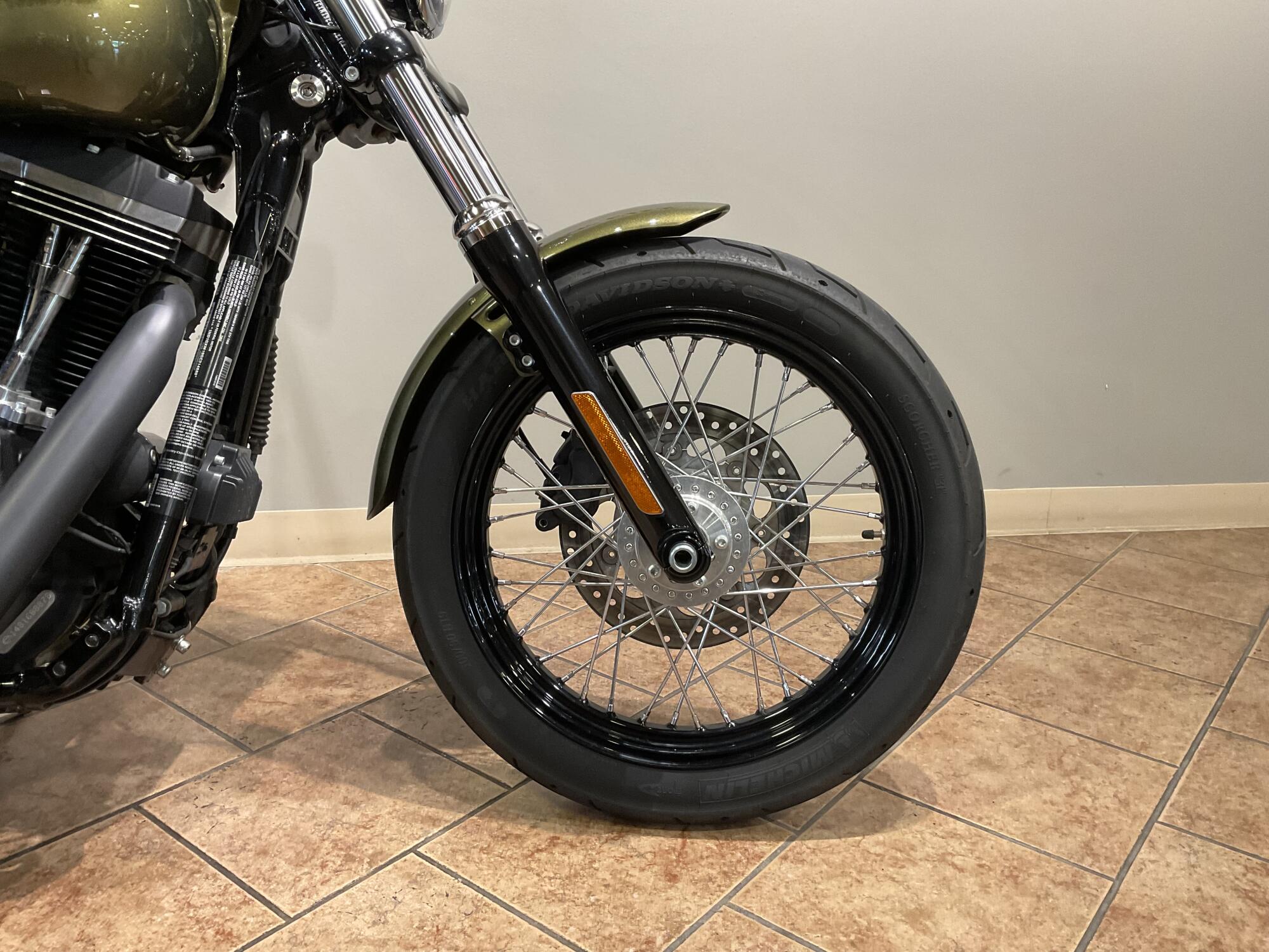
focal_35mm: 29
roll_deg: -2.5
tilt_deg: -16.4
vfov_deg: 48.2
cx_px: 634
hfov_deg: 61.7
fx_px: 1063
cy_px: 476
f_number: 1.8
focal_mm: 3
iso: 100
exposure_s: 1/60
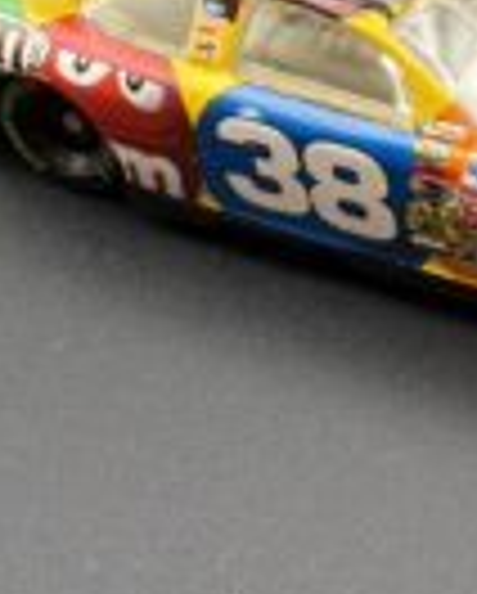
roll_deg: -3.1
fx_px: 1303
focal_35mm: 74
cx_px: 450
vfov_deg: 25.6
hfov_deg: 20.2
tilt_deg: -33.8
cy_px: 230
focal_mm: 2.22
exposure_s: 1/60
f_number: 2.2
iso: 200
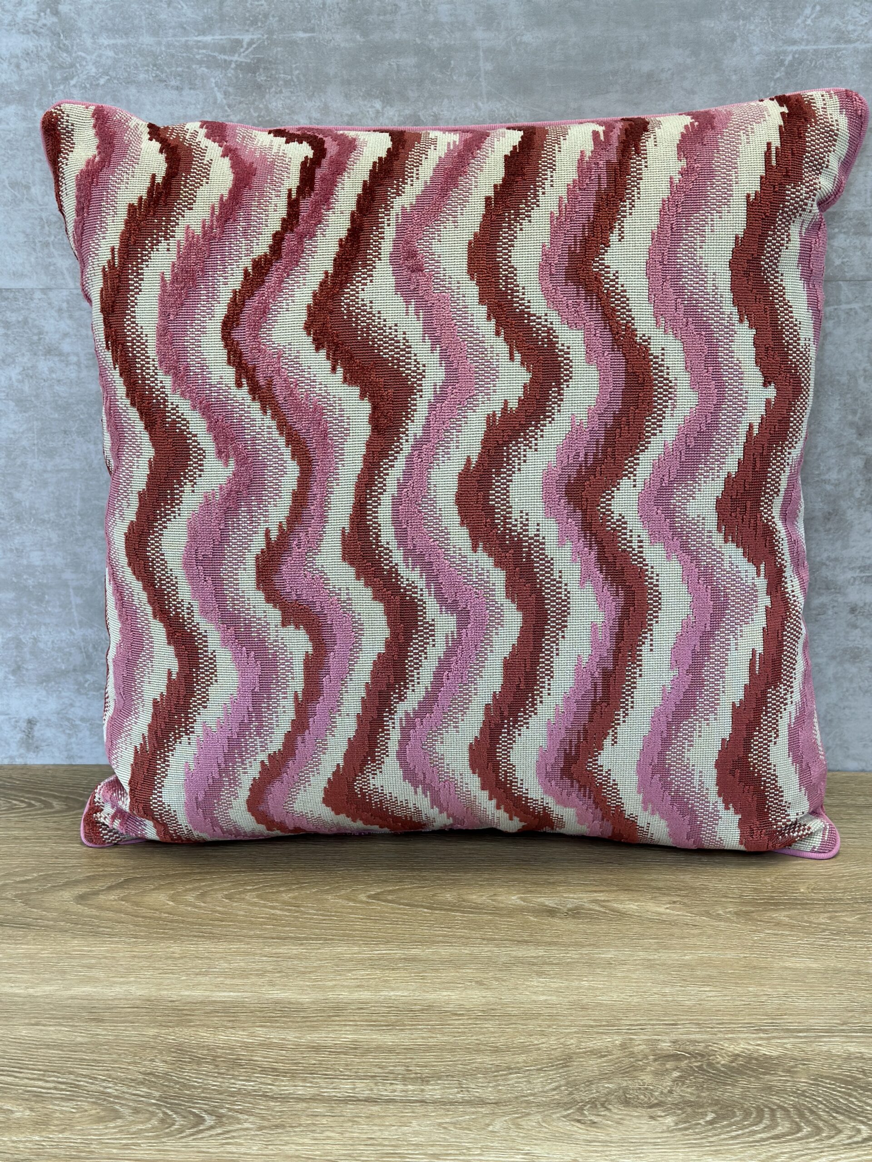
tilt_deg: -16.0
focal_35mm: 48
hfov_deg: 30.3
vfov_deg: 39.7
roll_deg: +1.3
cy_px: 581
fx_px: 1612
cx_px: 436
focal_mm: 6.86
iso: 125
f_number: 1.78
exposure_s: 1/170
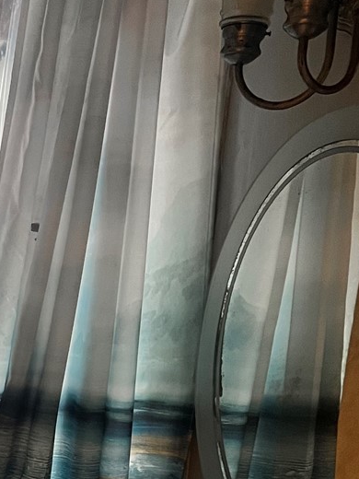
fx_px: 1106
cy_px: 524
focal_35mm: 80
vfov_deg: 23.0
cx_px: -180
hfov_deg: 16.7
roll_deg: -0.8
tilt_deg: -8.7
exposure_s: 1/60
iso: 320
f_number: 1.5
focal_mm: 5.7
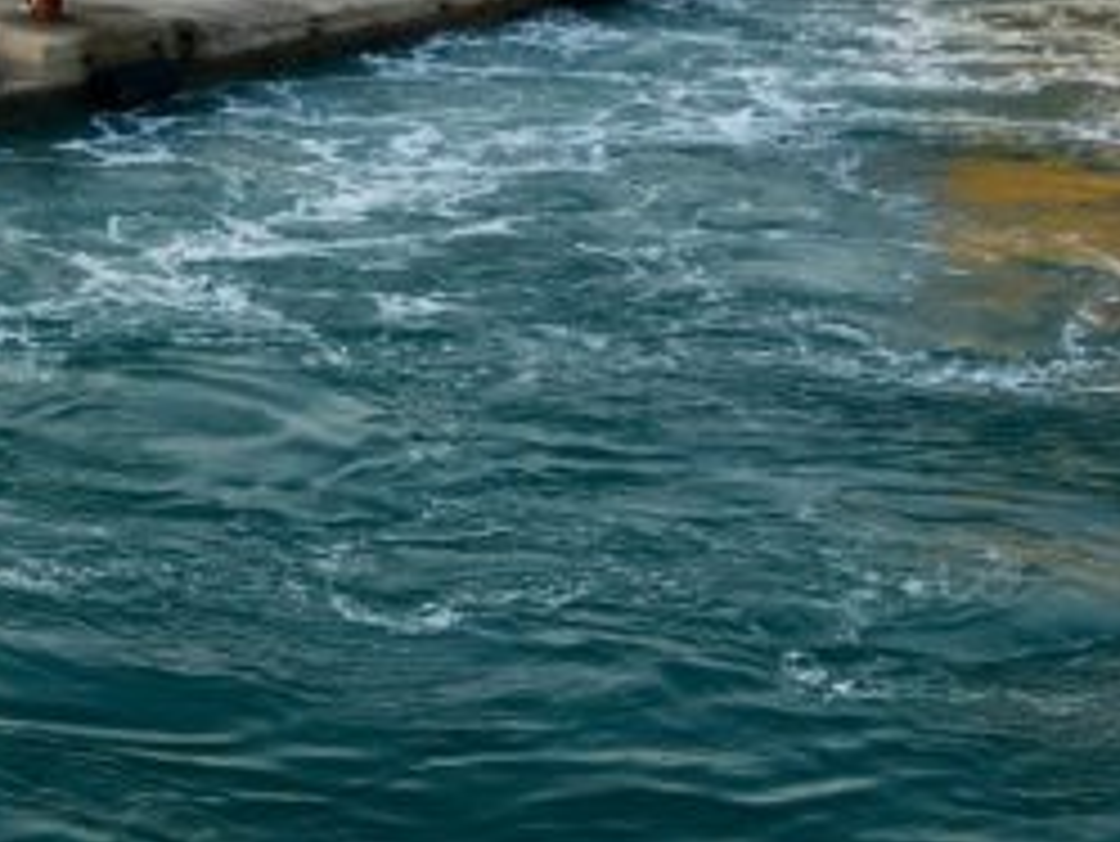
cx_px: -562
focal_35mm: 93
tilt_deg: -3.8
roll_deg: +0.5
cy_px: -248
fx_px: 3010
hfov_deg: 18.6
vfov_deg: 15.2
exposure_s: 1/119
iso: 25
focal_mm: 4.15
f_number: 2.2
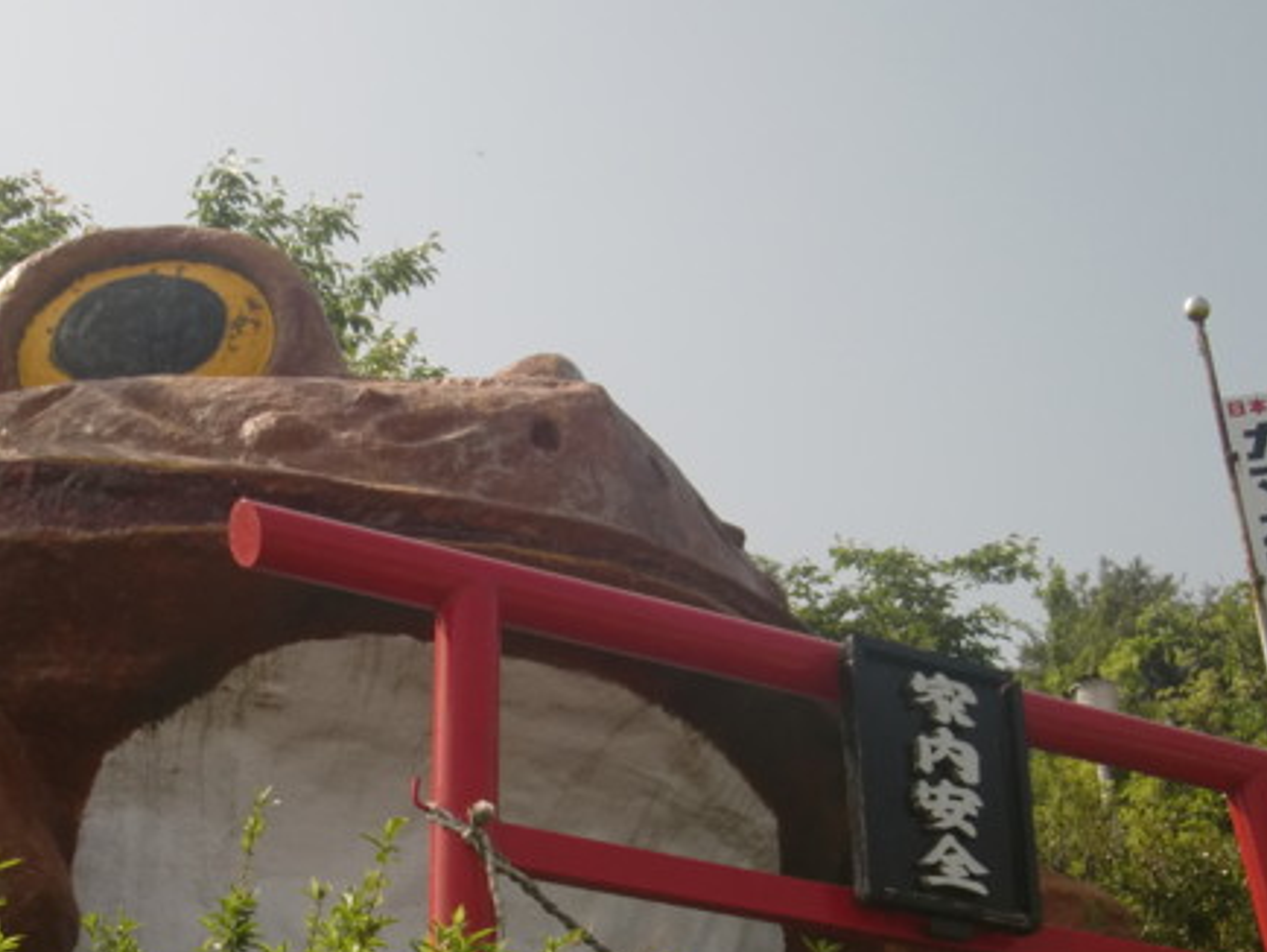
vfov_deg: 21.0
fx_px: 2564
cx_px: 511
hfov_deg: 27.7
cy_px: 607
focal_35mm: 70
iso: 64
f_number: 3.9
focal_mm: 6.66
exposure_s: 1/640
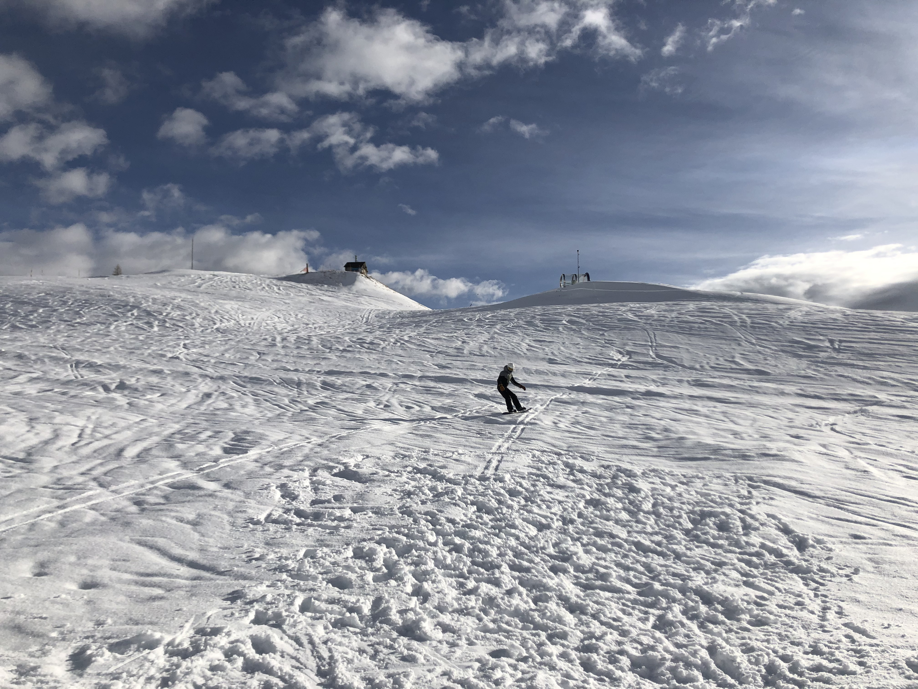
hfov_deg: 63.4
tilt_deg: +6.8
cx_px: 459
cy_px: 344
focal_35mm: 28
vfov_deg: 49.7
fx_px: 743
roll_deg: +1.9
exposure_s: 1/6897
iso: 25
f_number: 1.8
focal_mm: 4
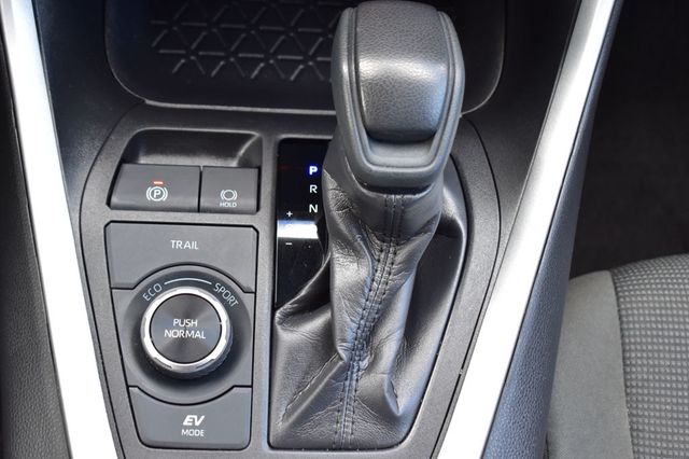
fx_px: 1090
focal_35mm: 57
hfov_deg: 35.1
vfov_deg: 23.8
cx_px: 344
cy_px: 230
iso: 400
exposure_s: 1/25
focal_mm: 38
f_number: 7.1
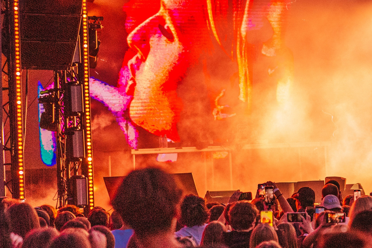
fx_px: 1592
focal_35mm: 154
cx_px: 402
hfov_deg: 13.1
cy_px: 87
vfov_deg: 8.9
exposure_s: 1/640
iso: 5000
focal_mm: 68
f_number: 2.8
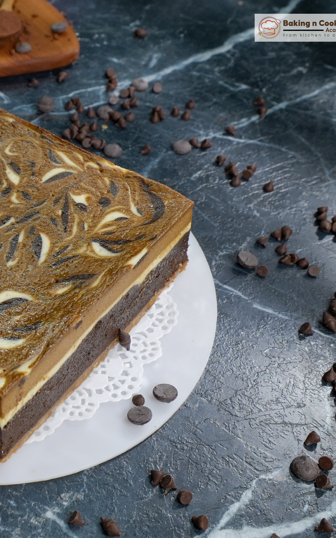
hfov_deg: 21.9
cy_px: 267
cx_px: -35
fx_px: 820
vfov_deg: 36.3
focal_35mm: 56
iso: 400
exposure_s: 1/200
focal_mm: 24
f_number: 5
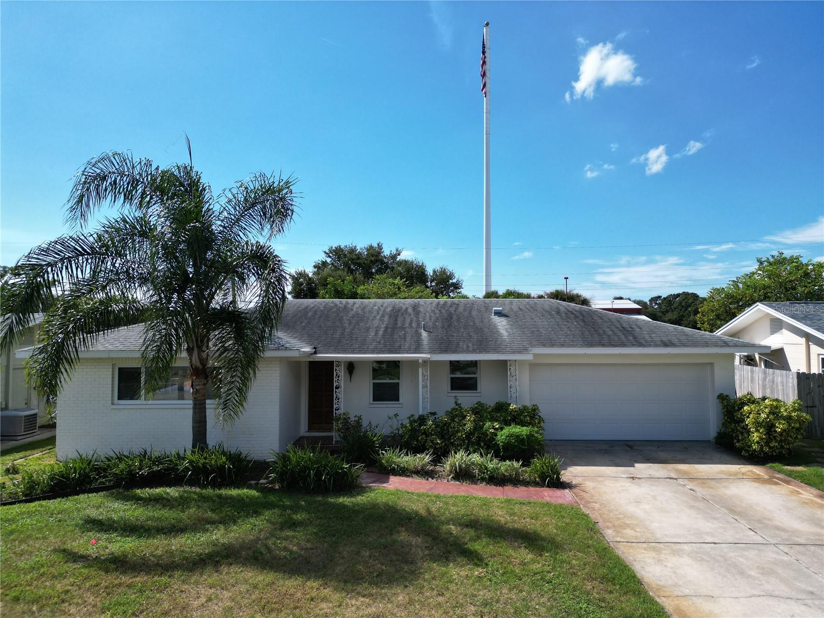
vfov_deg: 56.8
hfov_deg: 71.6
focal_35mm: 24
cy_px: 309
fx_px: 571
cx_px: 412
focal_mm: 6.72
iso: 110
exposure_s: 1/3000
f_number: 1.7
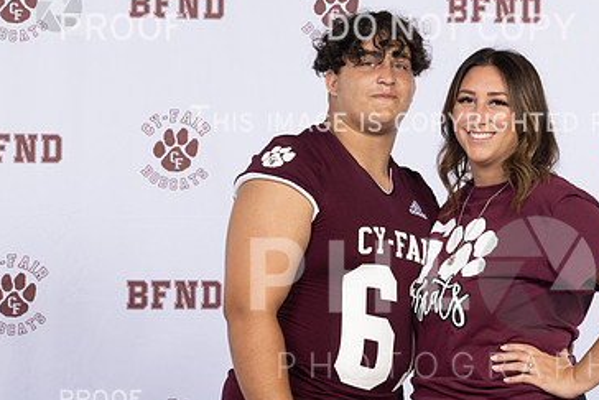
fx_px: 2796
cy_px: 222
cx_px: 538
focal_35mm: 168
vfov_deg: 8.2
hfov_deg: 12.1
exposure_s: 1/80
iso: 200
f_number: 7.1
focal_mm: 50
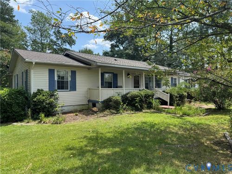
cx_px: 116
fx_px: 161
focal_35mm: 24
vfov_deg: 56.8
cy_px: 87
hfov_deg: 71.6
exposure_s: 1/1923
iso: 80
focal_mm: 6.76
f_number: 1.78
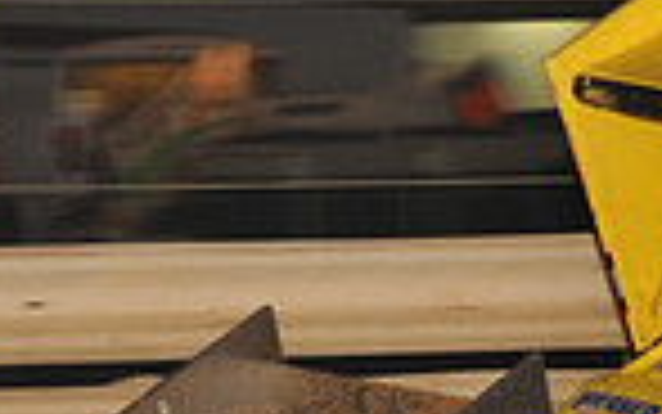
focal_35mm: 805
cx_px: 815
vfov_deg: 1.6
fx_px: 14529
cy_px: 266
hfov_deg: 2.6
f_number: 6.3
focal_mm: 200
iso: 1250
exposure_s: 1/320
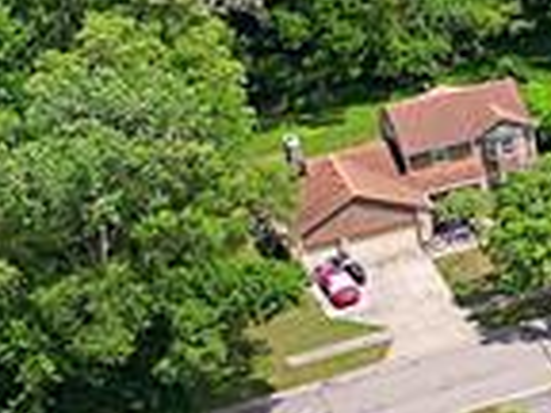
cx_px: 1435
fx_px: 2722
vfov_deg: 8.7
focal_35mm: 171
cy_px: 50
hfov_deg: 9.8
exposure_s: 1/2500
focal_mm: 6.7
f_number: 1.7
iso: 130
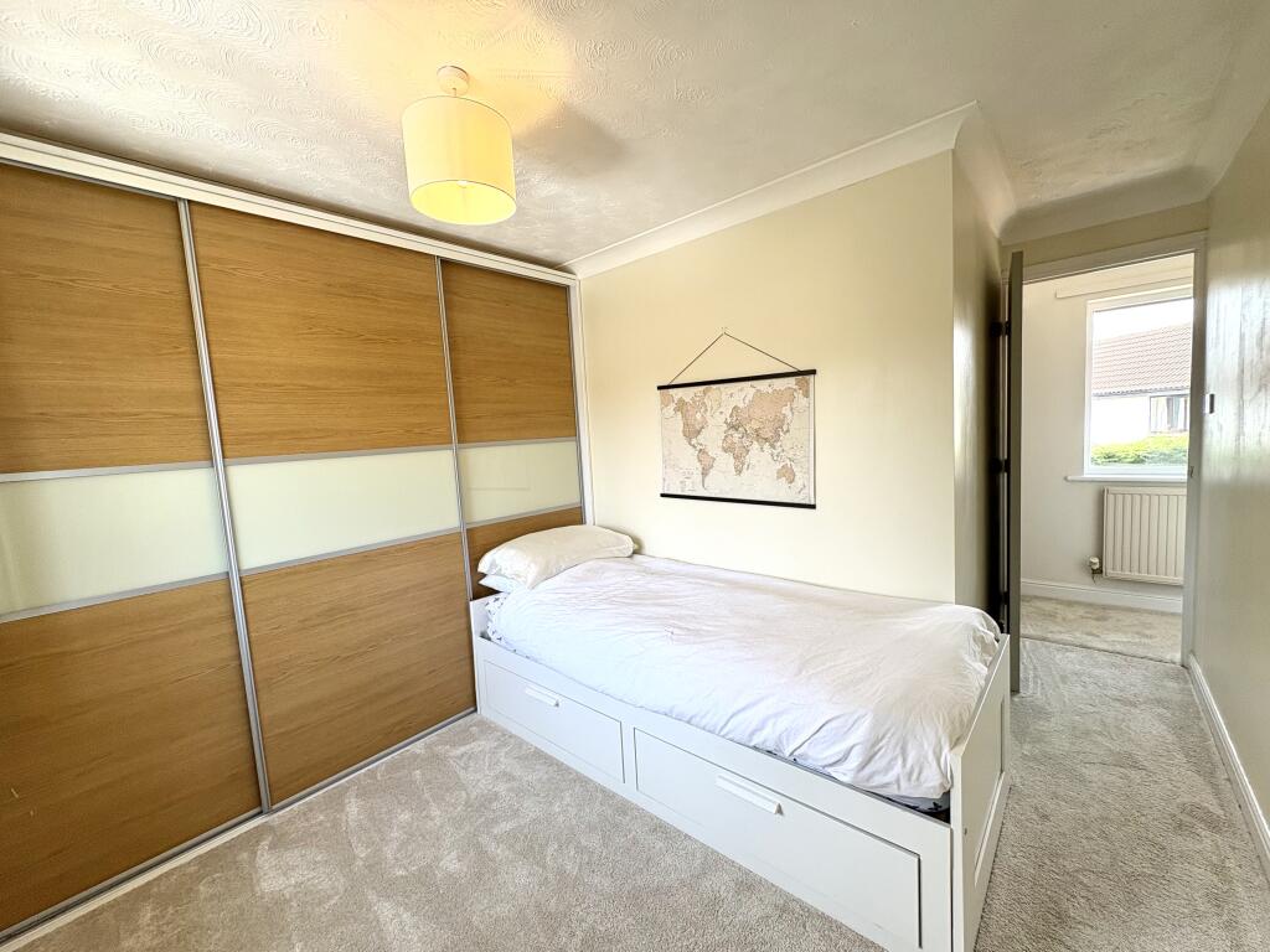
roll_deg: +4.1
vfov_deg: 85.7
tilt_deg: -4.3
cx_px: 635
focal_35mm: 14
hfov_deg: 102.1
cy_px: 476
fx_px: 514
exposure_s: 1/99
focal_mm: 2.22
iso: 50
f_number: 2.2
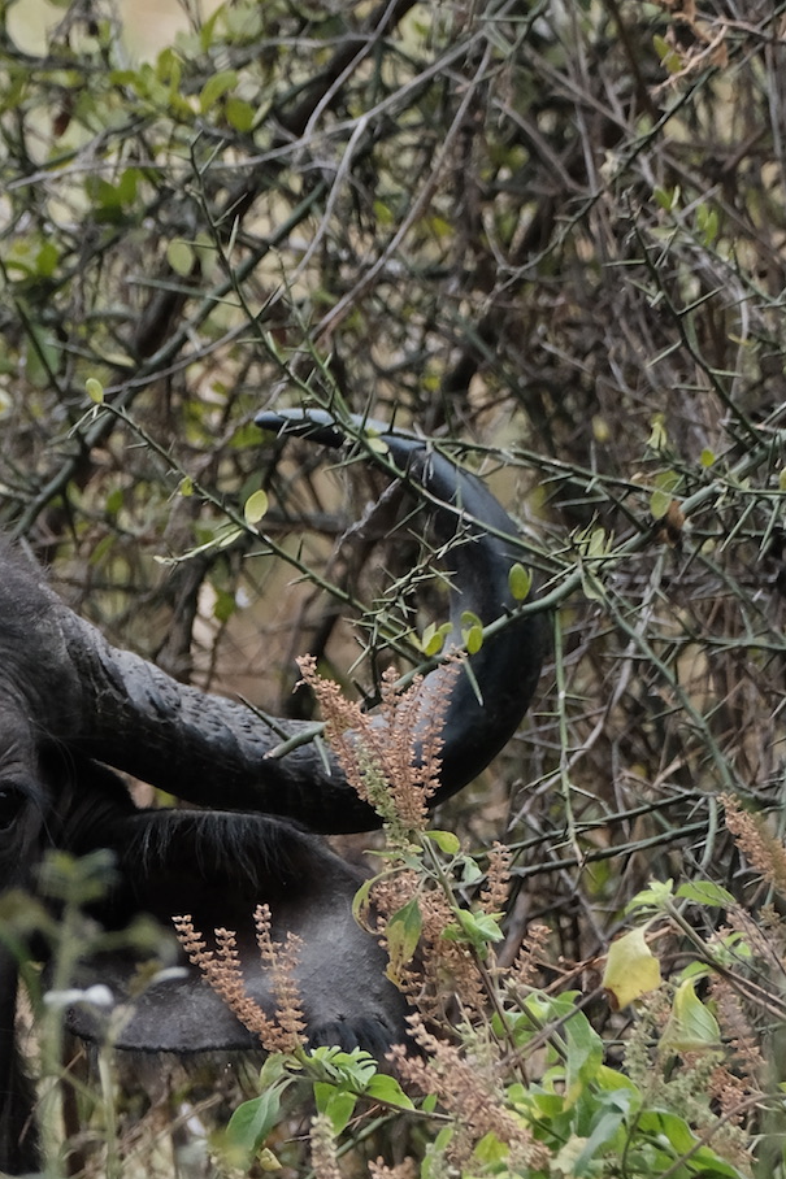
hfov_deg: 1.2
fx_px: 37412
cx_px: -147
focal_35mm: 1142
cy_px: 976
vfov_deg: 1.8
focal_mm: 300
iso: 1600
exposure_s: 1/1000
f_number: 5.6
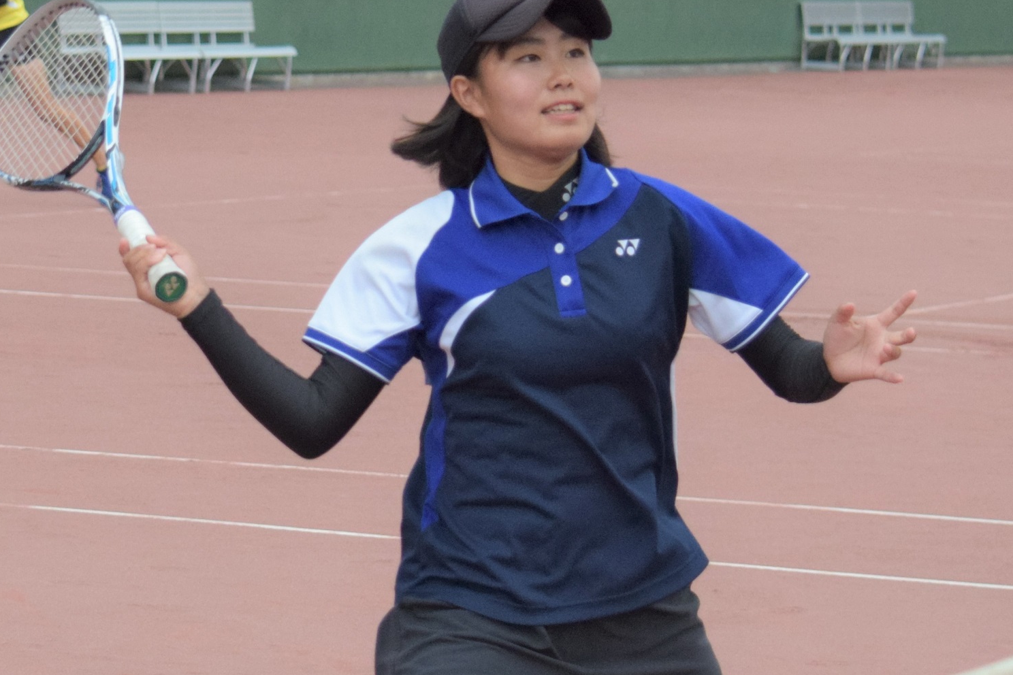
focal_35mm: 125
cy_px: 251
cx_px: 466
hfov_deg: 16.4
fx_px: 3517
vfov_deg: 11.0
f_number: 4.5
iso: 2000
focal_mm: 62
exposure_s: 1/2000
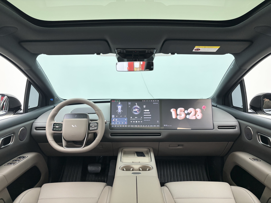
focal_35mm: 26
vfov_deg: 53.1
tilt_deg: -7.7
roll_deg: +0.3
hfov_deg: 67.3
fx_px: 204
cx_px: 136
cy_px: 102
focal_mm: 5.96
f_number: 1.6
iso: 125
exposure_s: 1/105
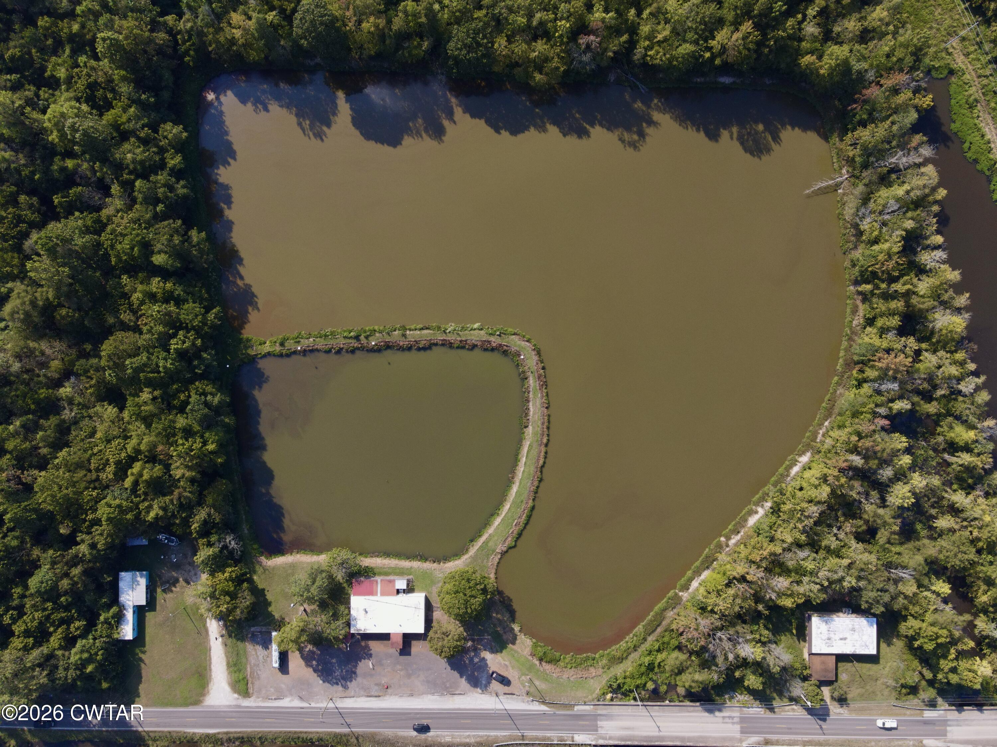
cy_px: 374
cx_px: 498
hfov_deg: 71.6
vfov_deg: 56.8
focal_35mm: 24
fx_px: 691
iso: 100
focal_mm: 4.5
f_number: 2.8
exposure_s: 1/400
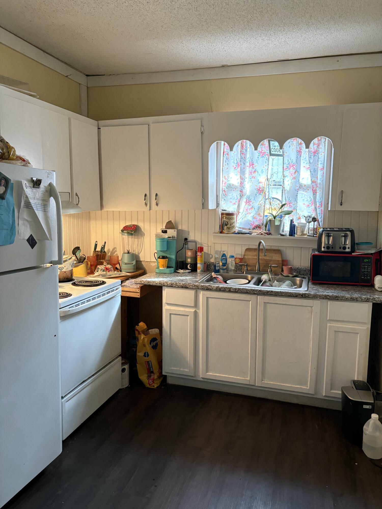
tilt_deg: -7.7
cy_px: 254
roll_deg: -0.7
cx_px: 191
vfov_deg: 67.3
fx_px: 383
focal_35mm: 26
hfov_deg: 53.1
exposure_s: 1/60
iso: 250
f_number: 1.6
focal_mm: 5.96
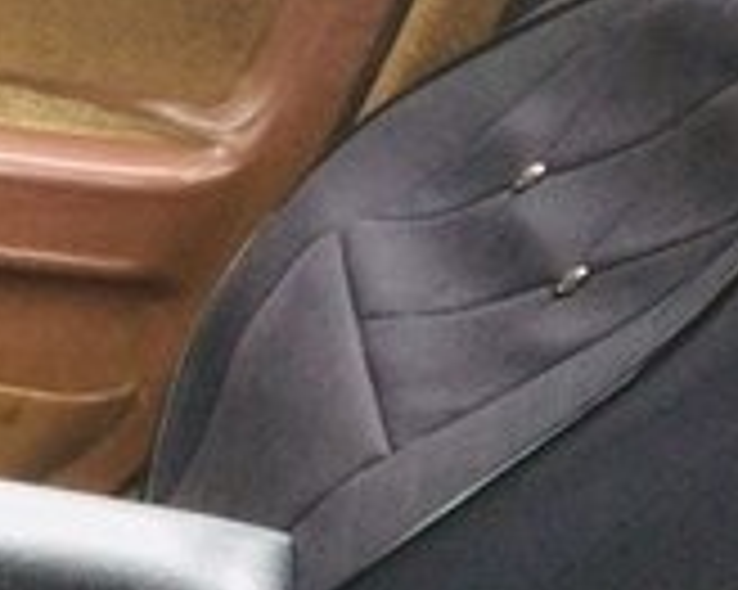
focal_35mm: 114
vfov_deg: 13.3
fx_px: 2489
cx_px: -711
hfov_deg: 14.3
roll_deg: -2.8
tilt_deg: -27.5
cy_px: 633
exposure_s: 1/33
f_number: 2.2
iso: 64
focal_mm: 4.15
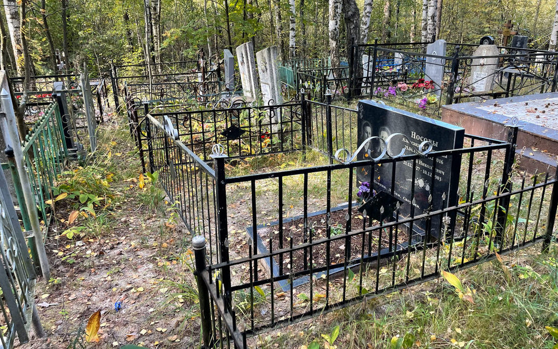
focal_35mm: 28
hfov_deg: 66.5
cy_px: 163
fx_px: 426
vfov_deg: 44.5
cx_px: 283
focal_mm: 4.2
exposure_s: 1/121
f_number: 1.6
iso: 64
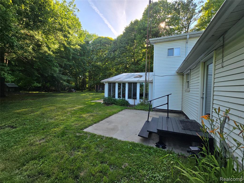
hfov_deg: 106.2
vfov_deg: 89.9
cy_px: 92
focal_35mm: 13
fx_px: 92
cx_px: 122
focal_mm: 2.2
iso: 50
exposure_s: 1/425
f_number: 2.2
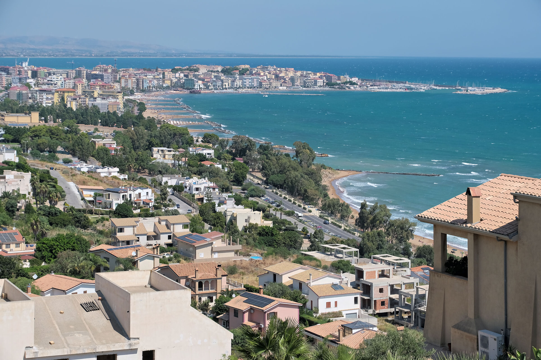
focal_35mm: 73
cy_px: 180
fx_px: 1097
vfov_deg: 18.7
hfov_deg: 27.7
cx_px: 270
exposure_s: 1/1000
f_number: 8
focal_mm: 48.6
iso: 400
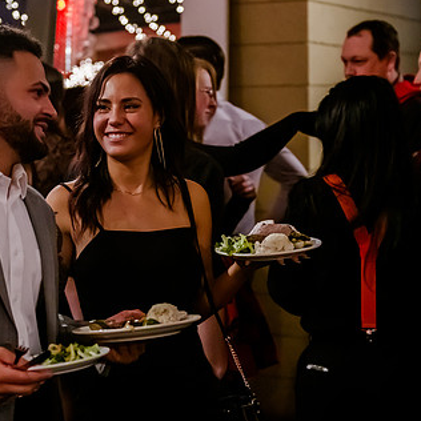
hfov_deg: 17.3
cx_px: 111
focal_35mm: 100
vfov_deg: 17.4
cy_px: 167
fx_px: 1376
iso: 4000
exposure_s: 1/250
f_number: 2.8
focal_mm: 52
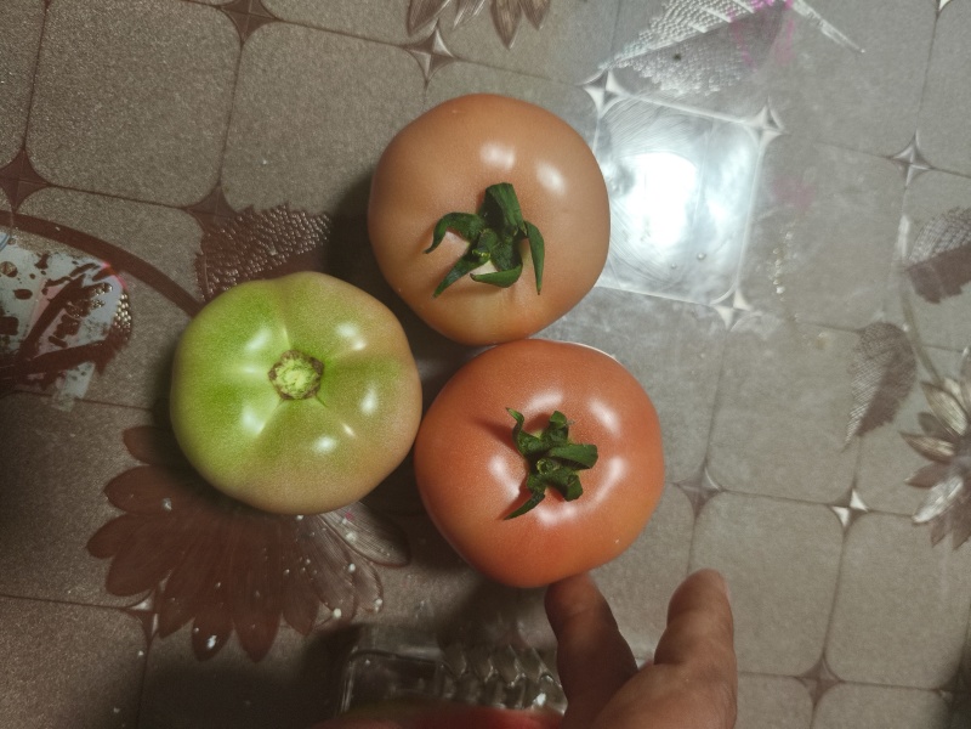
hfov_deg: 73.9
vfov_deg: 58.9
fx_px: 645
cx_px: 486
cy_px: 364
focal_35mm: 23
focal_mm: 5.84
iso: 400
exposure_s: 1/50
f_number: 1.6
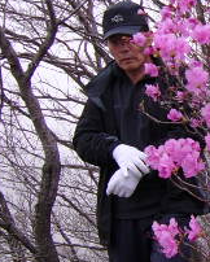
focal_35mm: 108
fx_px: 838
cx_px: 316
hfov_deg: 13.5
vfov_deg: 17.8
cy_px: 130
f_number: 2.8
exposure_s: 1/250
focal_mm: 5.95
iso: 50
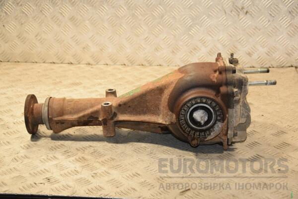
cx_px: 149
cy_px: 100
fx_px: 521
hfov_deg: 31.9
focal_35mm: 63
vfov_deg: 21.6
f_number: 5
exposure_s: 1/200
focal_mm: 42
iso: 800
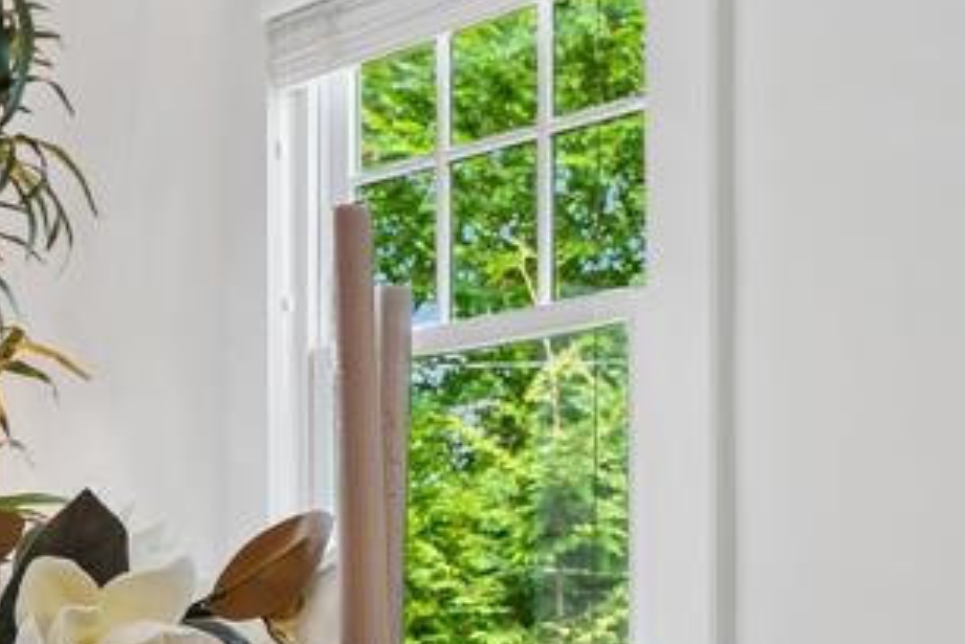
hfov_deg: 24.5
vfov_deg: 16.6
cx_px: 60
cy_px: 704
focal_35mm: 80
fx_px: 2145
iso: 100
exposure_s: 1/10
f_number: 6.3
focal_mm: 24
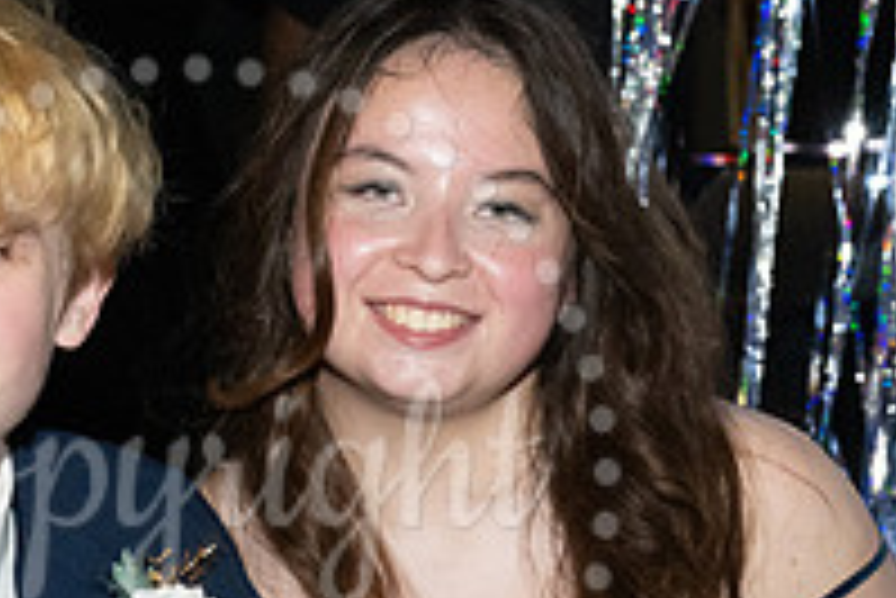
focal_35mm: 134
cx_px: 189
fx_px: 3337
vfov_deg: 10.2
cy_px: 479
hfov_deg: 15.2
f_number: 5.6
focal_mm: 46
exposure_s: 1/100
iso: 6400
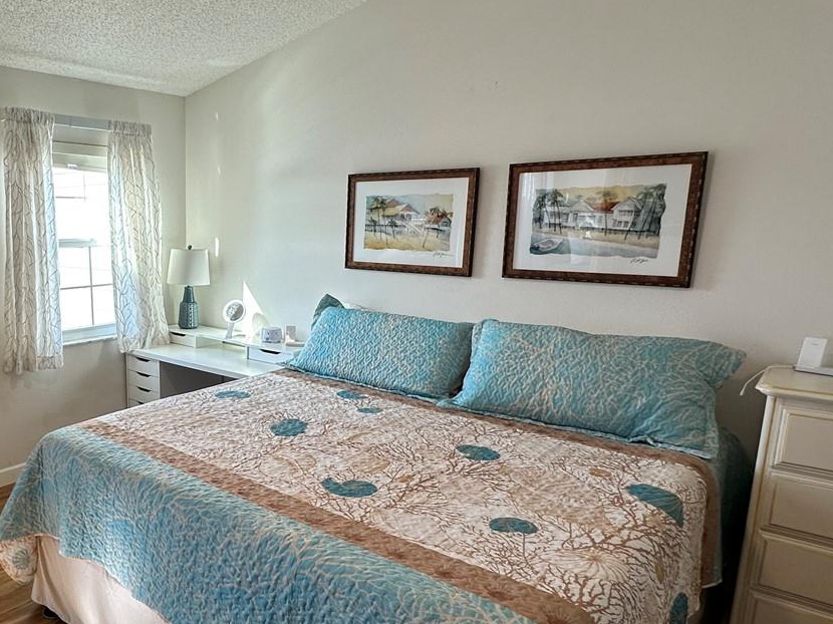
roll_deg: -0.2
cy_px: 347
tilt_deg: -10.2
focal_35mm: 27
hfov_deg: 61.1
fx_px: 650
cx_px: 194
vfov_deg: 51.2
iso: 64
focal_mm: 2.22
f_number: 2.2
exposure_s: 1/120
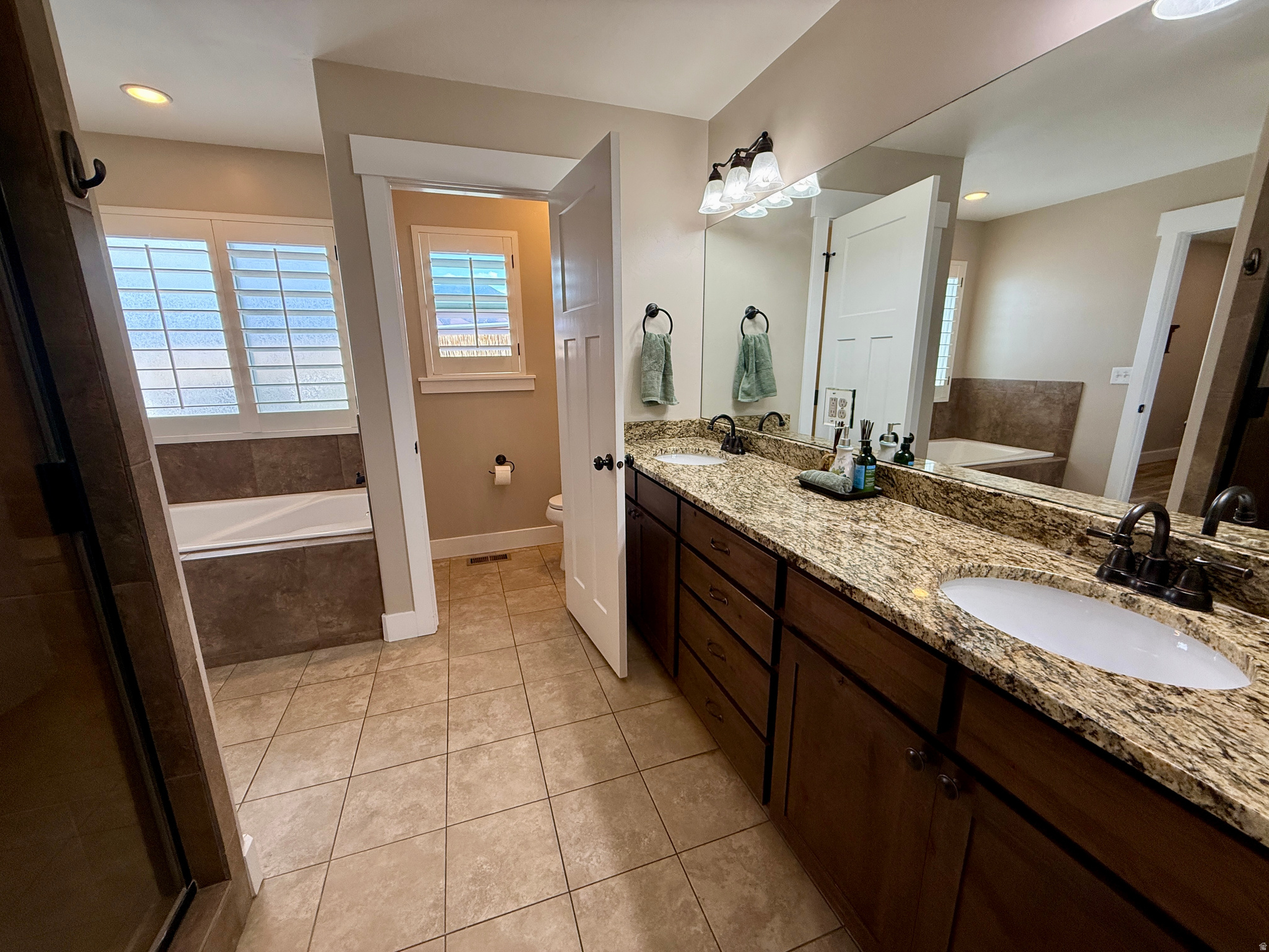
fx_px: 513
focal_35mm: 14
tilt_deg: -12.3
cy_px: 476
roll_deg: +0.4
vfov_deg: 85.7
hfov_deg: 102.1
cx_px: 634
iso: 160
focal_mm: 2.22
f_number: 2.2
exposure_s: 1/120
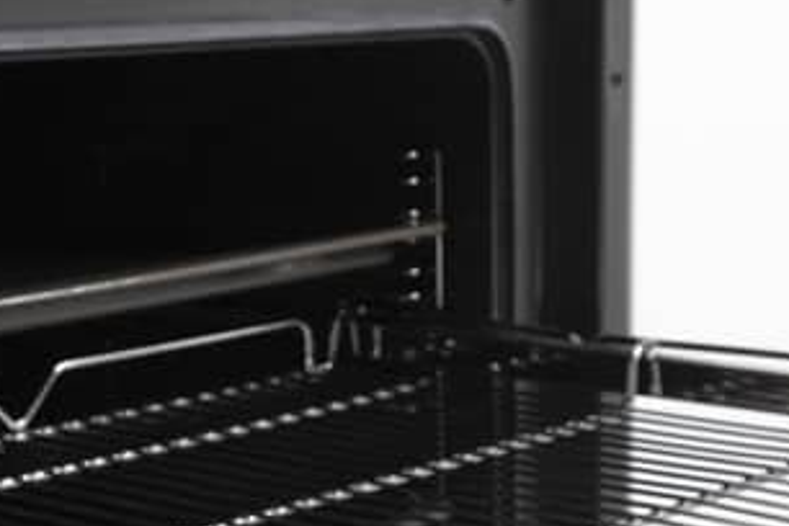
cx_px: 405
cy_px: 474
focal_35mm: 96
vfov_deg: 14.1
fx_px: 2104
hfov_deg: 21.2
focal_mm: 32.9
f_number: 8
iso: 125
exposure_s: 1/180
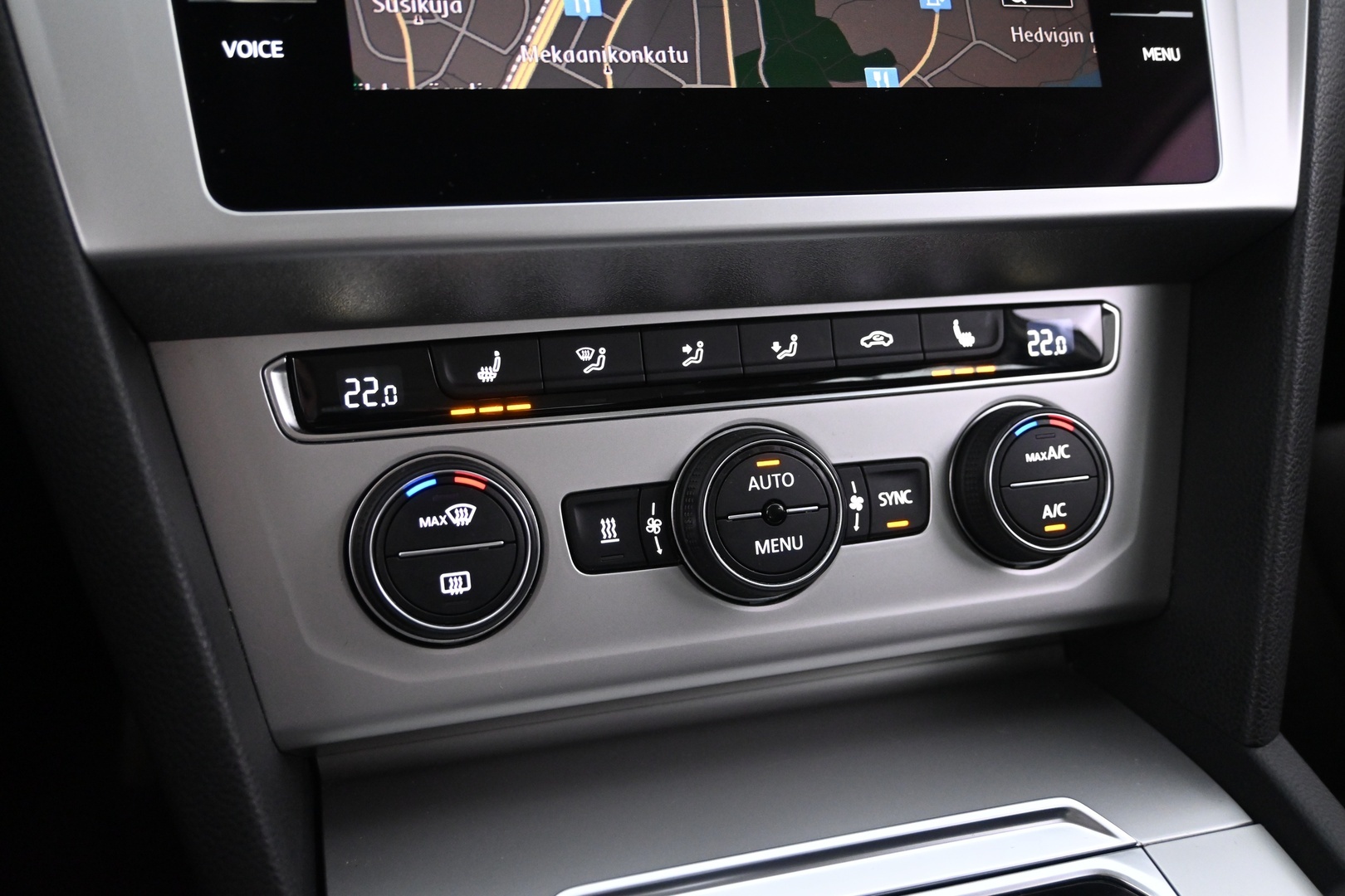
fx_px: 1177
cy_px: 448
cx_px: 672
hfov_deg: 59.5
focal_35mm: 32
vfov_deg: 41.7
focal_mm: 21
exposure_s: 1/20
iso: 2500
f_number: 4
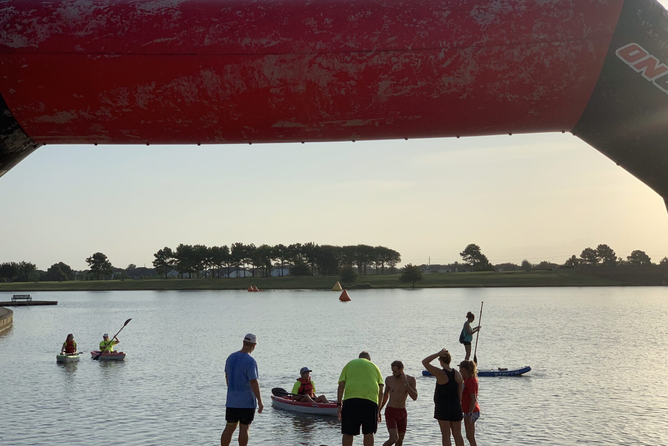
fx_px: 1021
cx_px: 331
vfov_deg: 24.6
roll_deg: +0.1
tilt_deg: +0.9
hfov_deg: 36.2
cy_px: 243
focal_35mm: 55
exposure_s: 1/2519
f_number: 2.4
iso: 16
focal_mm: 6
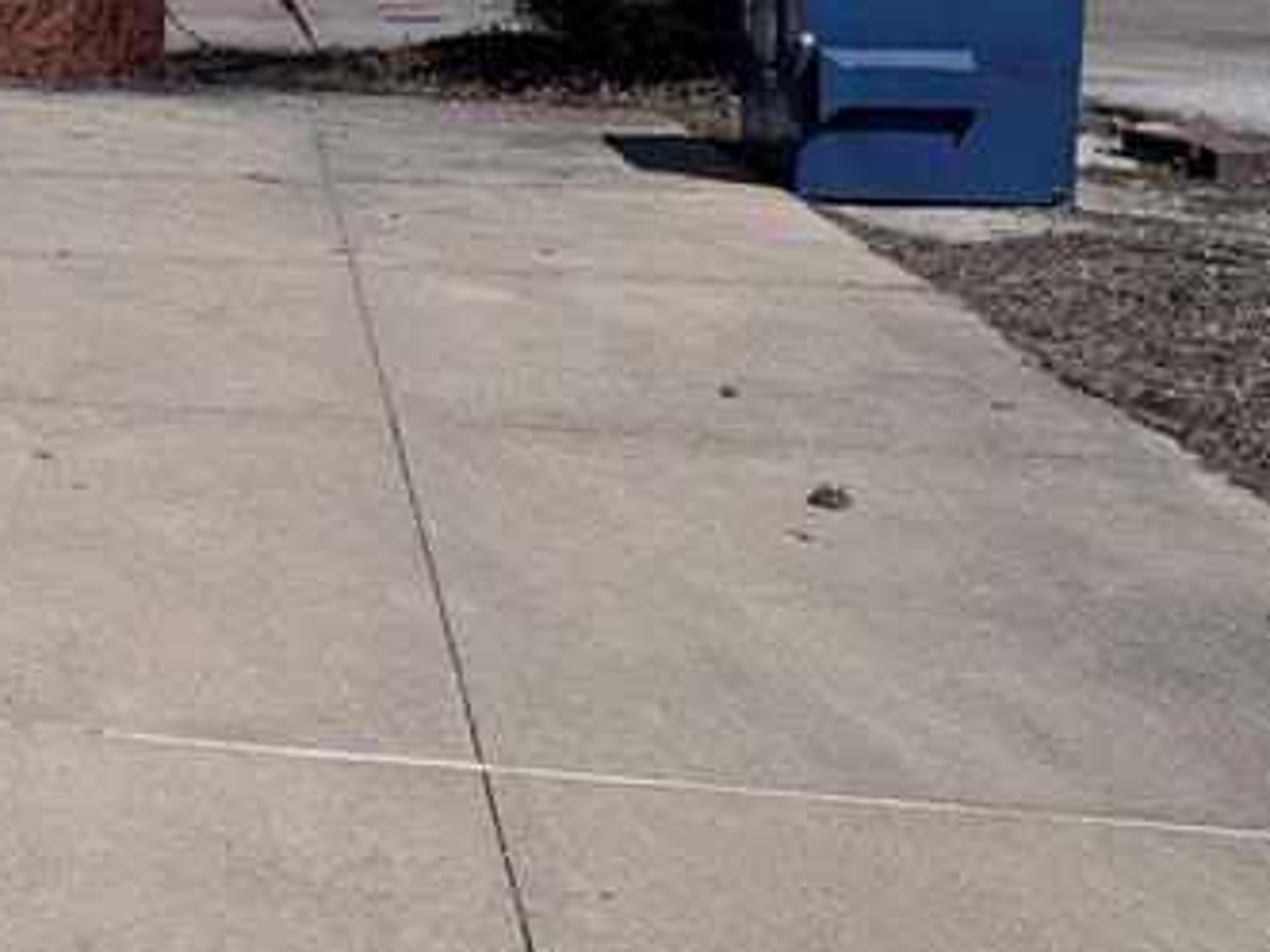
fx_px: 2715
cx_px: -417
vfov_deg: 19.2
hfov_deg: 23.1
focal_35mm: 74
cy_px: -61
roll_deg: +0.7
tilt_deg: -1.7
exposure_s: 1/10309
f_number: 1.78
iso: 80
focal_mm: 6.76
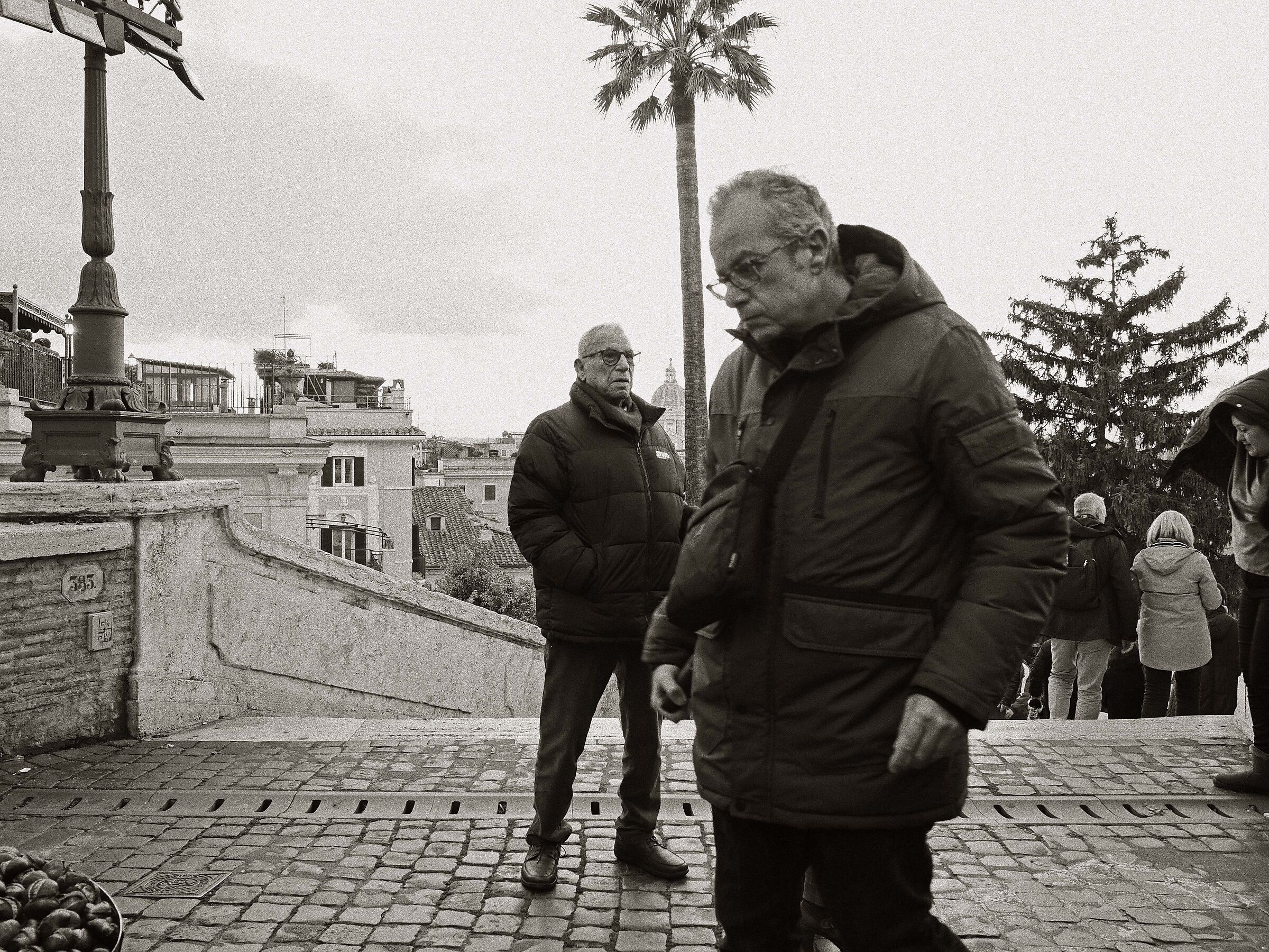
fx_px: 1100
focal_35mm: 30
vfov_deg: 46.8
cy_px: 476
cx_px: 634
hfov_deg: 60.0
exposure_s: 1/125
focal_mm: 15
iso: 1250
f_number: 4.5
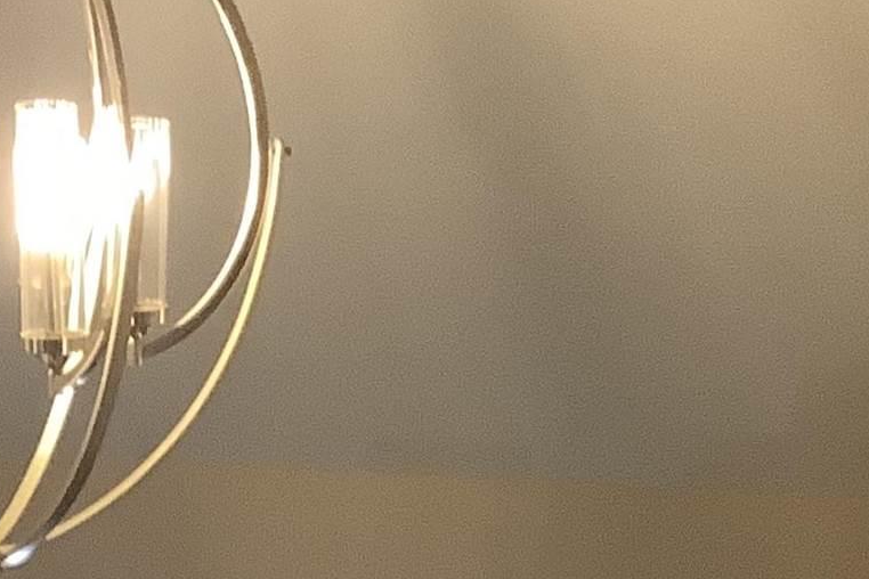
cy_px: 1080
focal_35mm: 130
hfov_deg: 15.6
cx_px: 92
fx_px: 3138
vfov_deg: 9.9
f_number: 2.4
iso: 250
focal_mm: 3.3
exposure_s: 1/60
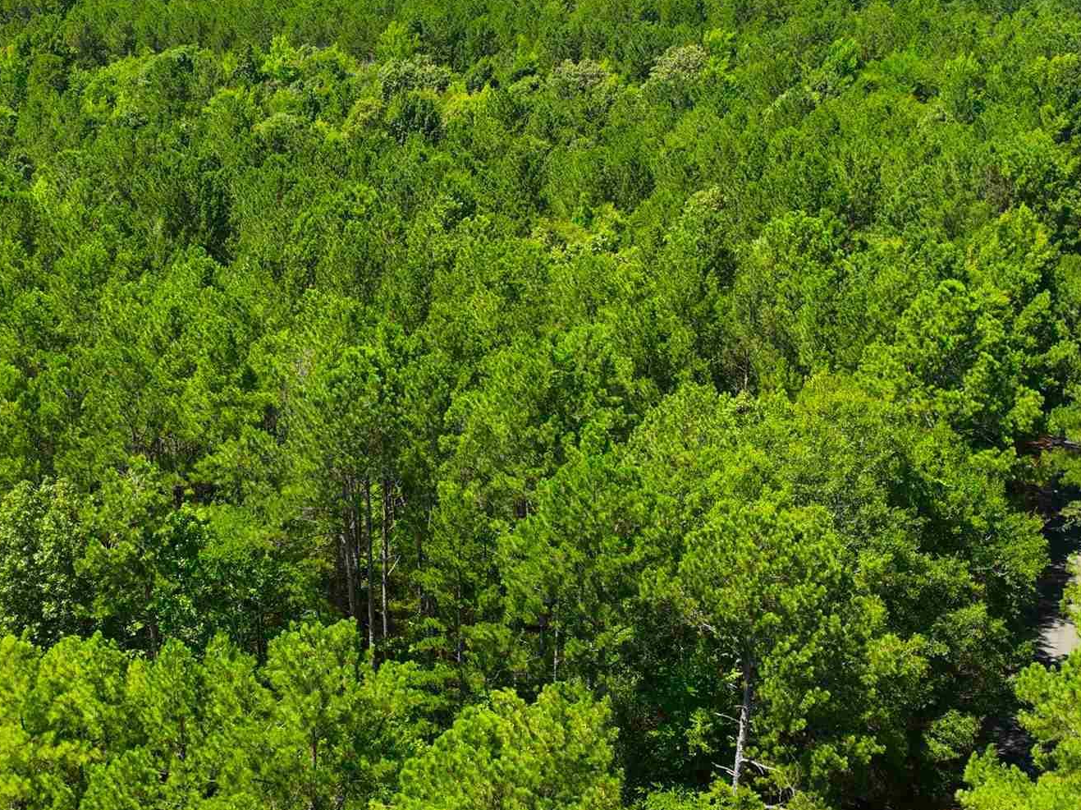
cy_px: 466
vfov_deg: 26.0
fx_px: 1748
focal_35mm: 56
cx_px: 460
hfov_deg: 34.3
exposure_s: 1/200
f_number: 2.8
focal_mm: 12.29
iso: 130
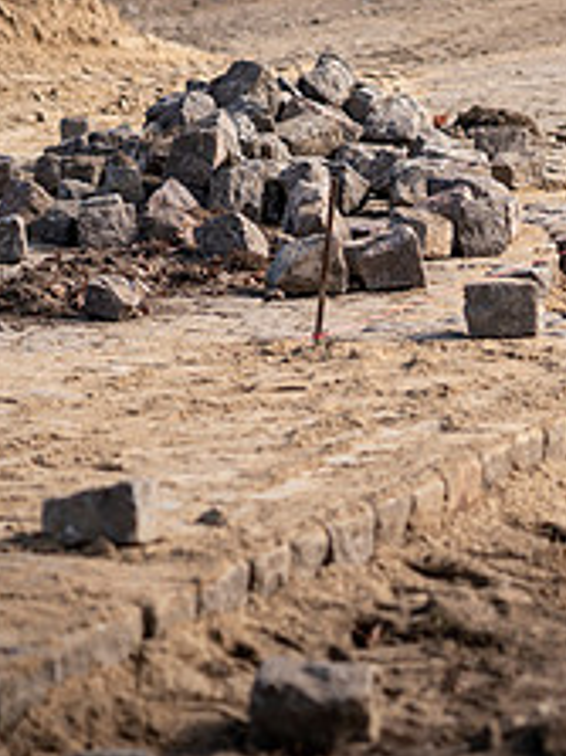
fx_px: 4648
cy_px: 151
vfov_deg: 9.3
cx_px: 776
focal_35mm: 213
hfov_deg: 6.9
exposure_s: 1/1000
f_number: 2.5
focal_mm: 85
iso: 100
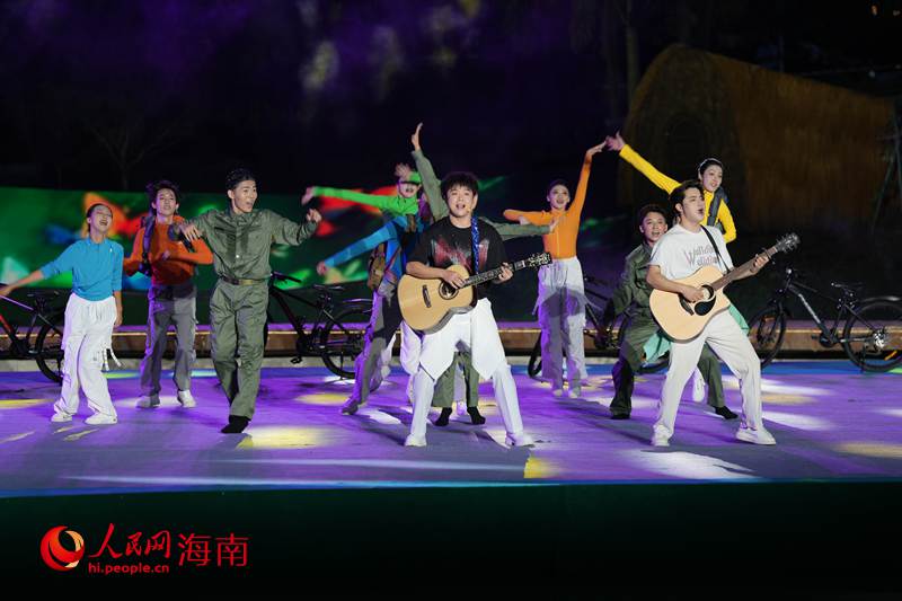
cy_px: 300
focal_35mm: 155
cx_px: 451
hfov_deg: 13.3
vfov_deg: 8.9
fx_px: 3883
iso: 160
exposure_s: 1/200
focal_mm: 155
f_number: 3.5
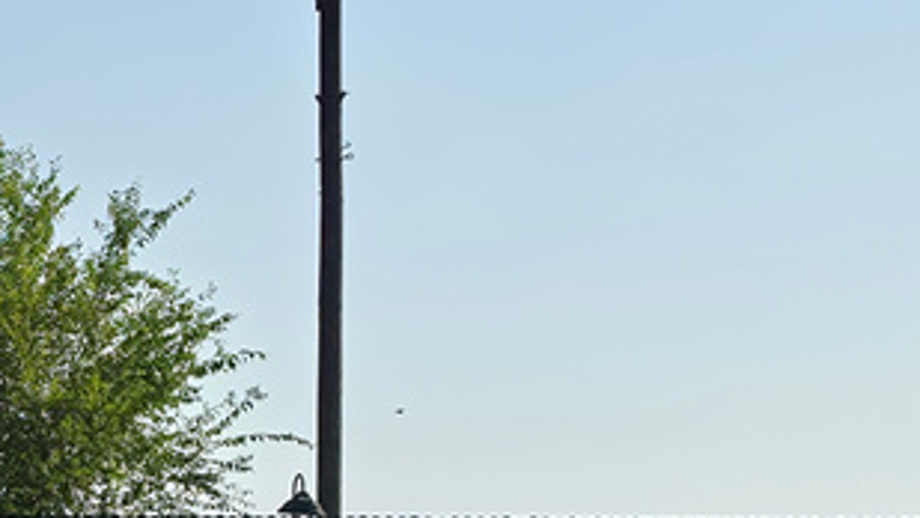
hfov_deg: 12.2
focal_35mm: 166
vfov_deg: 7.1
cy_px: 941
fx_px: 4051
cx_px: -527
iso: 25
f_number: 1.4
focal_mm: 6.5
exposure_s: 1/3818
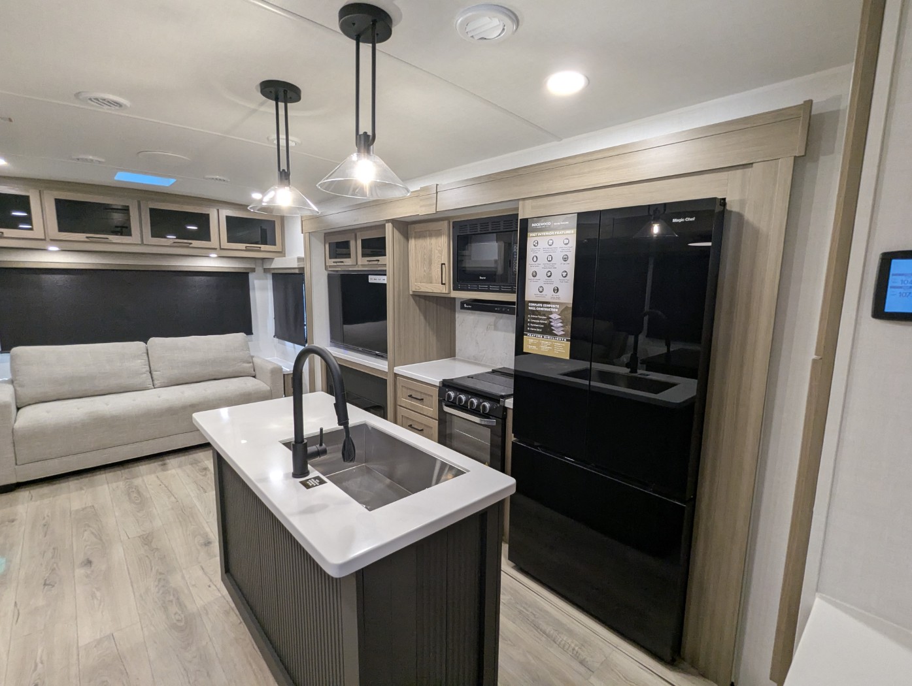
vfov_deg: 78.2
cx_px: 456
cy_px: 343
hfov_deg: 94.4
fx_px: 422
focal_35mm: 16
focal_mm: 2.35
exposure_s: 1/56.5
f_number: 2.2
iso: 246
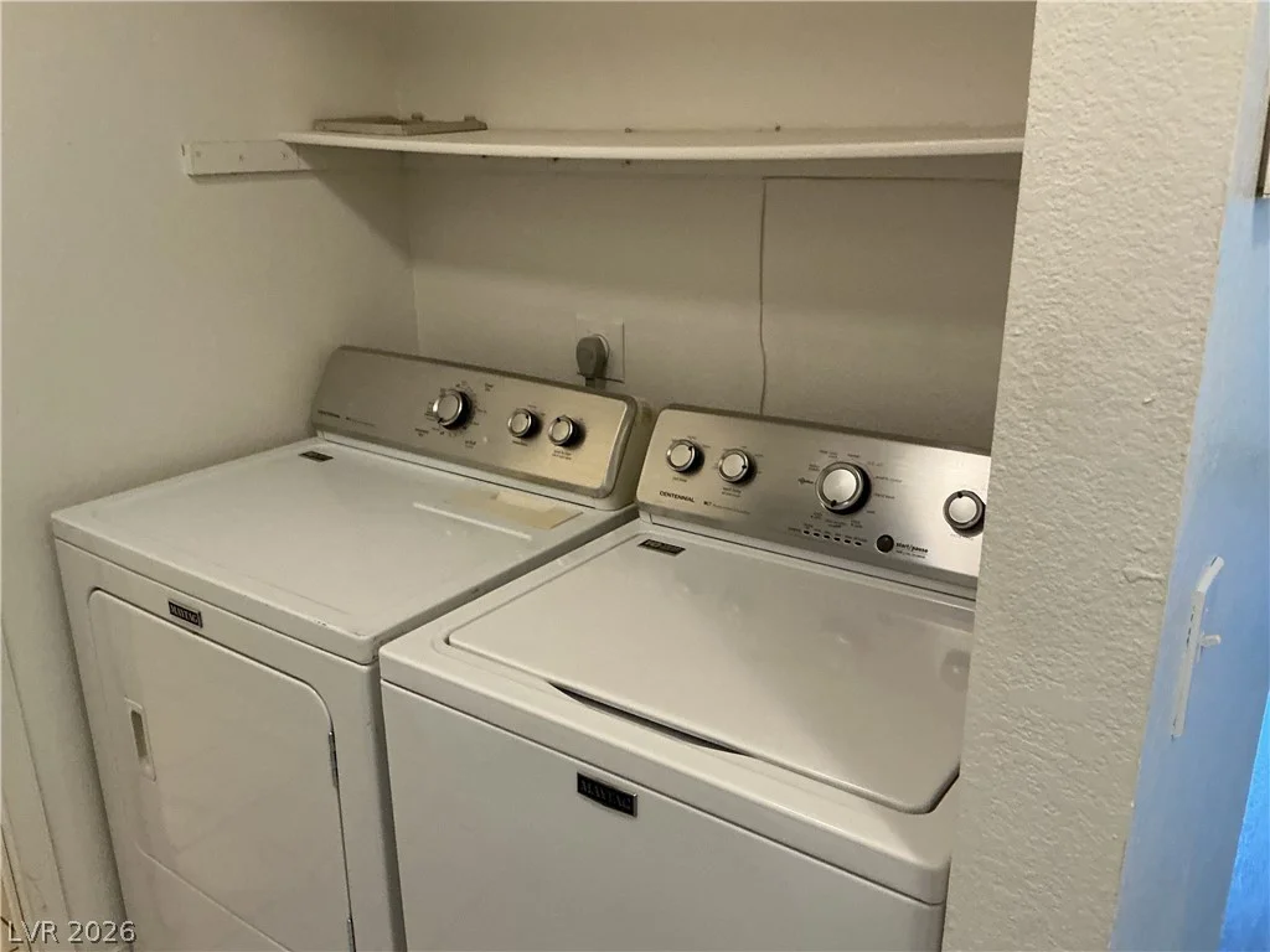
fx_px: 1064
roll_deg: +1.8
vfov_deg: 48.2
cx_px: 635
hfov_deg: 61.7
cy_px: 476
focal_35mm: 29
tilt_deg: -17.8
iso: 160
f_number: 1.8
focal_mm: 3
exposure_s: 1/60
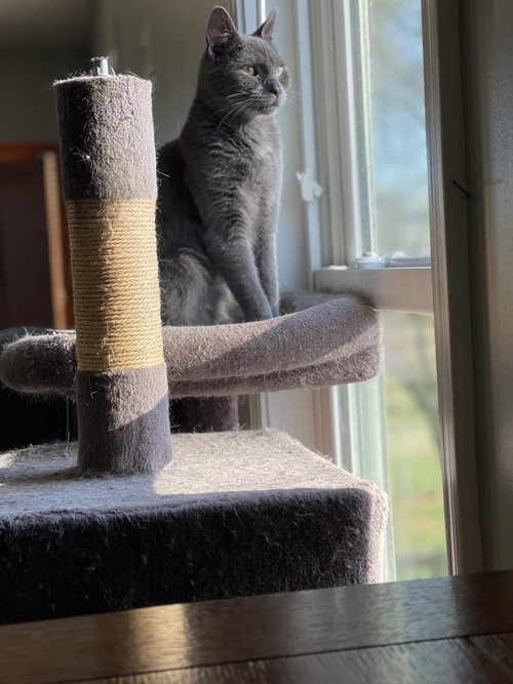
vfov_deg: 30.3
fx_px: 1265
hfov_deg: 22.9
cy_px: 342
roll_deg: +3.4
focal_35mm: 64
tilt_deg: -2.7
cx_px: 256
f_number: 2.2
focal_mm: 7.5
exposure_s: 1/120
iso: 50
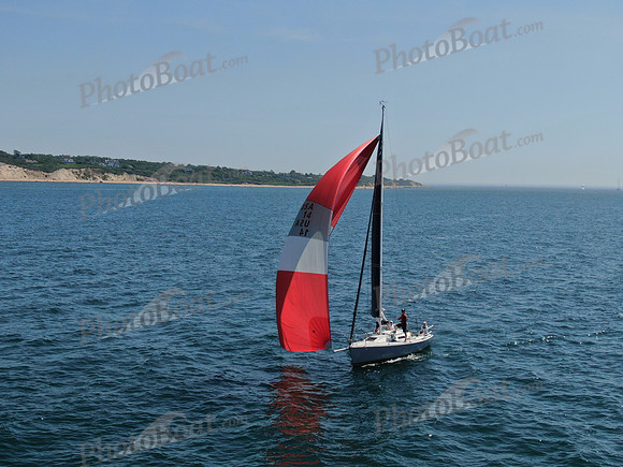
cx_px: 312
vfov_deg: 30.3
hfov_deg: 39.7
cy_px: 234
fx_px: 864
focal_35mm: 48
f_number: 3.8
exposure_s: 1/1250
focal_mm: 8.6
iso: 100
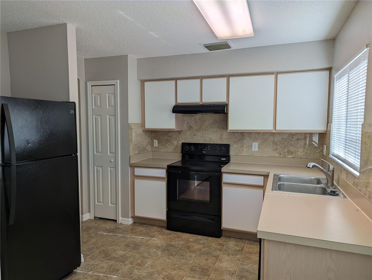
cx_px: 186
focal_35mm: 24
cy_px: 140
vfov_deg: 56.9
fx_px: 258
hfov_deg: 71.5
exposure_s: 1/442
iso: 41
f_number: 1.85
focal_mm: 6.81
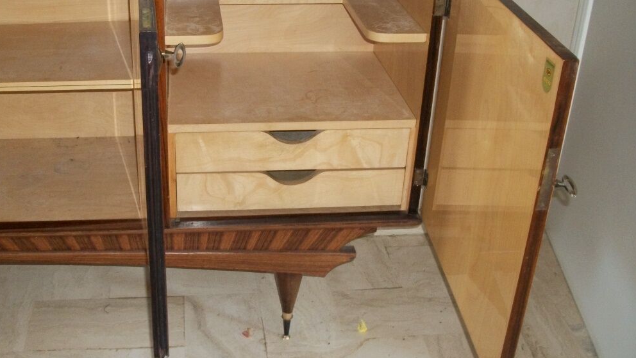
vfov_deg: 26.5
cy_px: 154
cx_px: 228
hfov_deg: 45.0
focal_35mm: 45
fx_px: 759
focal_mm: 5.7
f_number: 2.9
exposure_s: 1/30
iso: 160
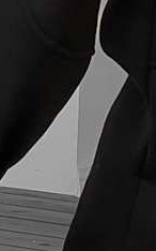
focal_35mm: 210
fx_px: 1430
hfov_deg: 6.2
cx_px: 52
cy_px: -19
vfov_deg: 9.9
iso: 64
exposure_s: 1/100
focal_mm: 3
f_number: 1.8
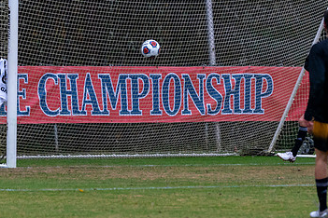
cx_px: 188
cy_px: 106
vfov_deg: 2.6
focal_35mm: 535
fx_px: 4874
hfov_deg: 3.9
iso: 3200
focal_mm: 247
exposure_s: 1/1000
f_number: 5.6
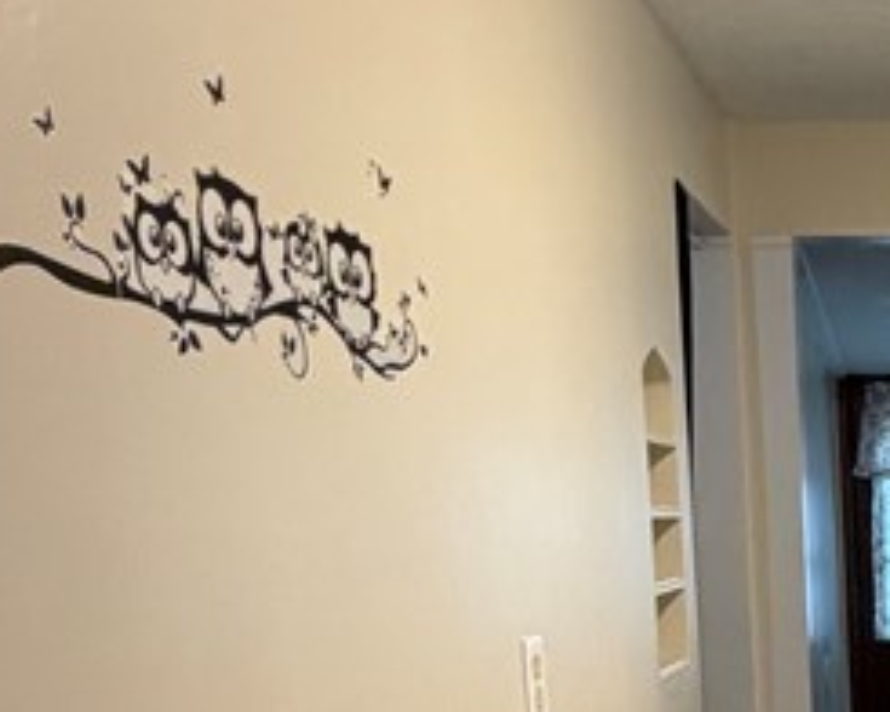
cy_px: 752
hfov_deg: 28.8
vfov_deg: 25.1
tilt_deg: -10.2
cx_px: 1053
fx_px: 1501
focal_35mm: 57
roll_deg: +1.0
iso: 320
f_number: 2.2
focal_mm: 2.22
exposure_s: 1/60
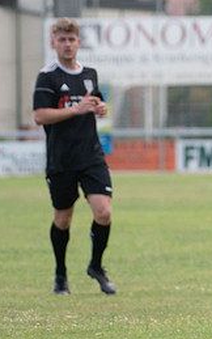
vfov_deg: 4.2
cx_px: 390
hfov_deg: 2.6
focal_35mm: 506
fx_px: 4675
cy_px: 203
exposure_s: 1/1600
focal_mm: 200
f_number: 5.6
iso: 1400
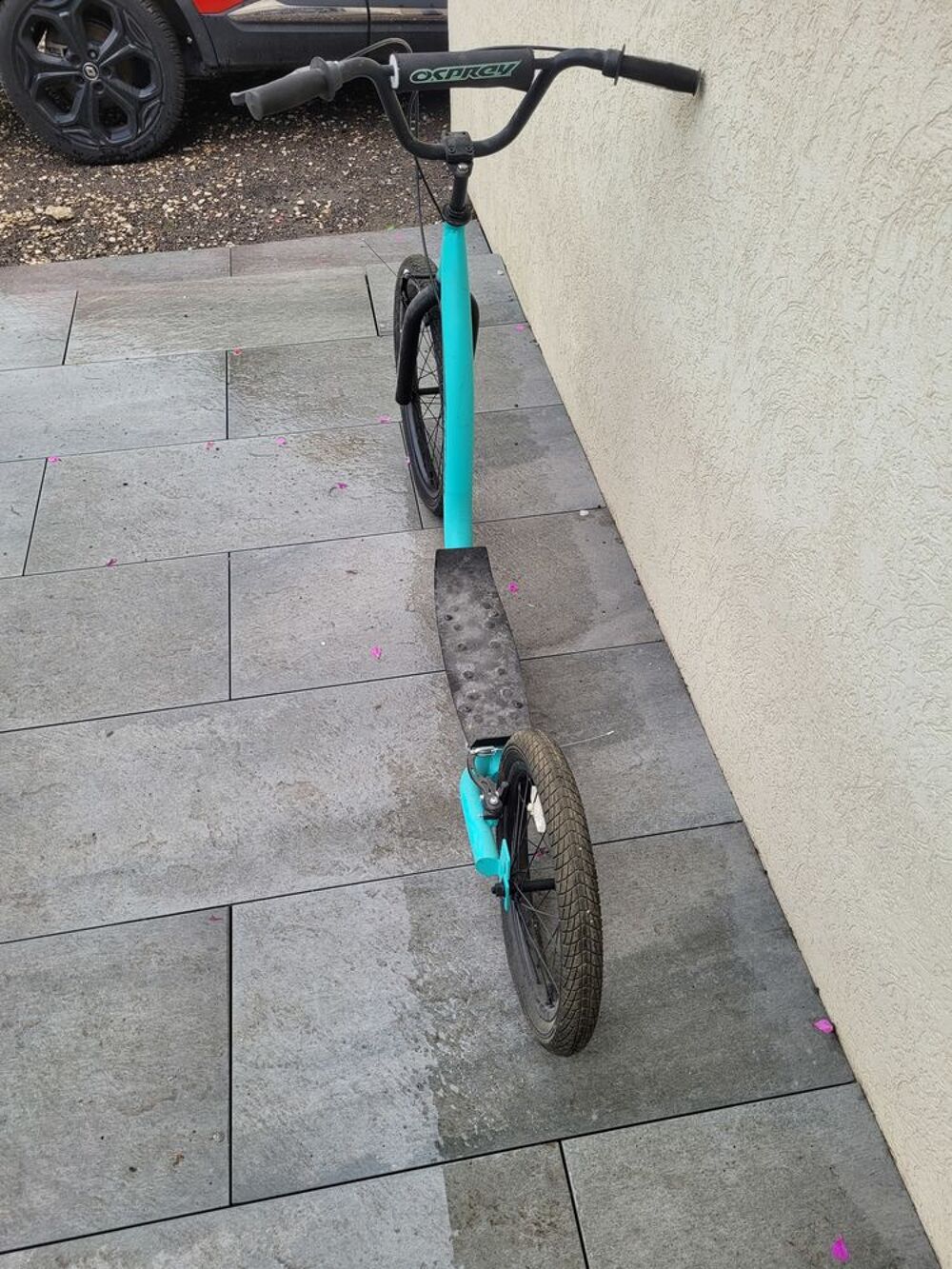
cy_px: 634
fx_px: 953
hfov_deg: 53.1
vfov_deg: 67.3
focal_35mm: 26
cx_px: 476
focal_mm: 5.4
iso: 40
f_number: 1.8
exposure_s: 1/128
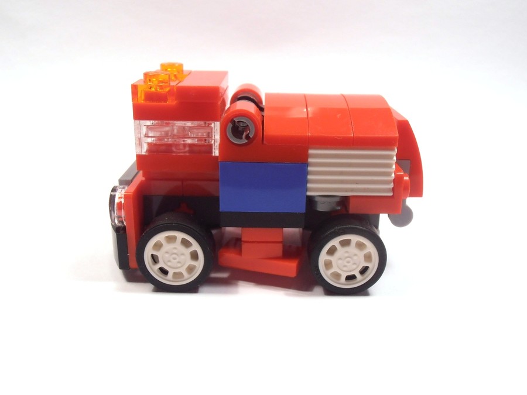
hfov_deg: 50.1
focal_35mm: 37
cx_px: 264
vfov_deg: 38.7
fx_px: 563
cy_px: 198
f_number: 3.9
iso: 80
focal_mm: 6.61
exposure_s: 1/40
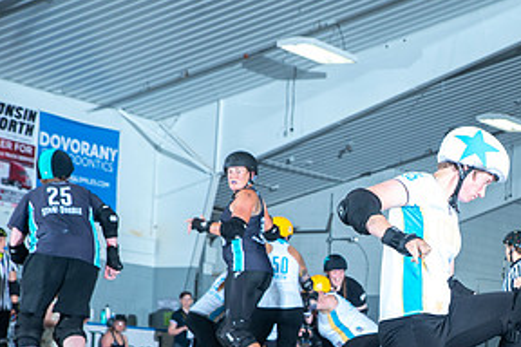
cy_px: 312
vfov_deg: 11.6
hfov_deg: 17.2
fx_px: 1693
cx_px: 503
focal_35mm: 117
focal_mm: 58
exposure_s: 1/160
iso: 800
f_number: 7.1
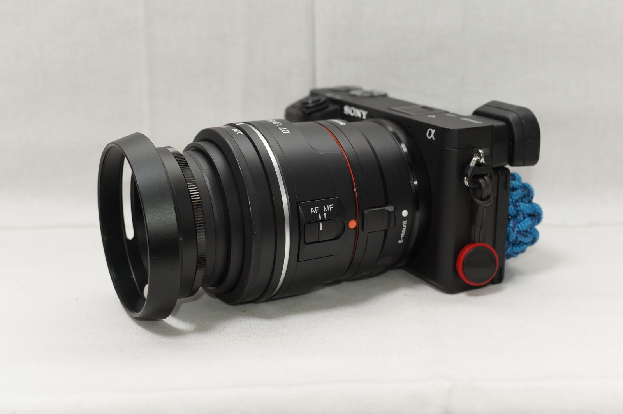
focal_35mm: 48
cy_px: 207
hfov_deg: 41.2
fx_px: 830
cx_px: 312
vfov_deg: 28.0
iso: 800
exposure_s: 1/60
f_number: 5.6
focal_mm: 32
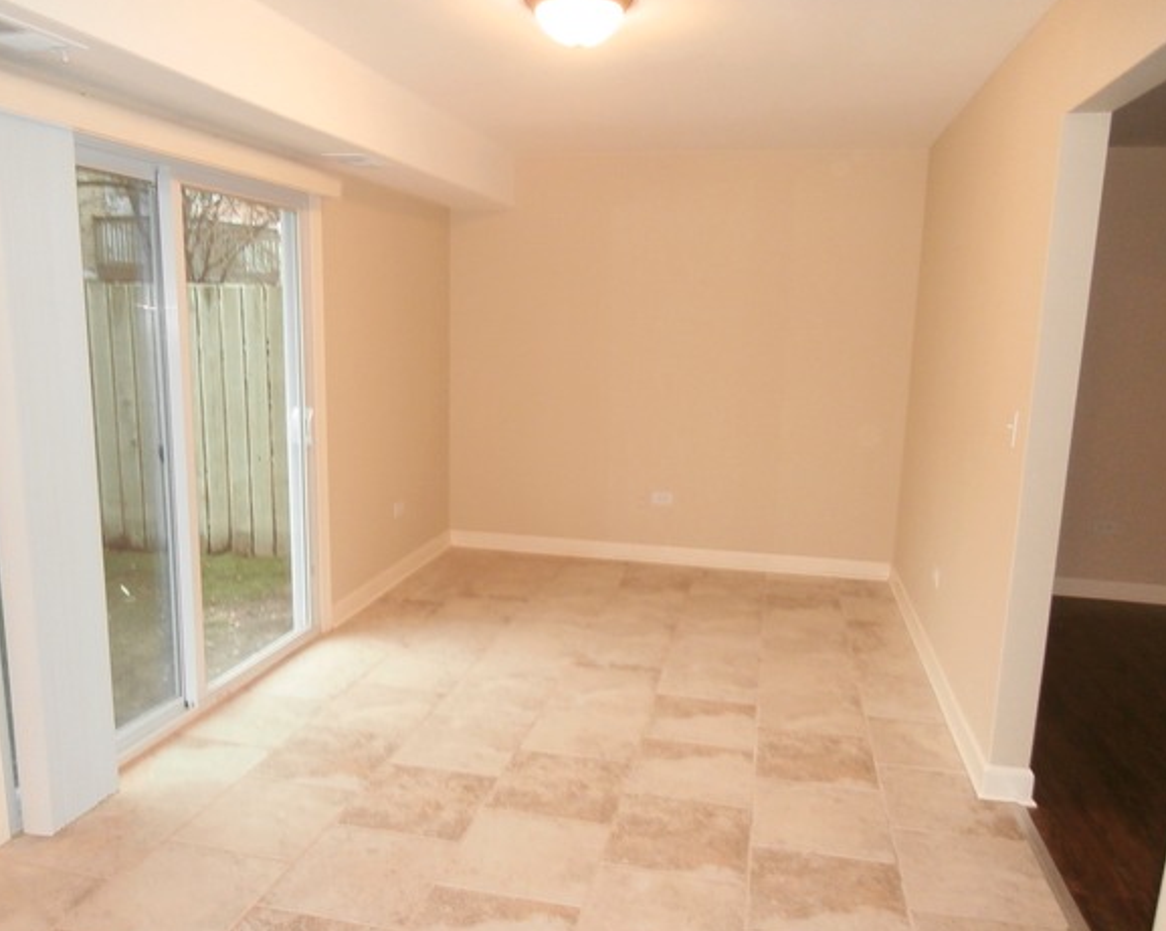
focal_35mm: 26
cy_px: 471
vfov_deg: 54.9
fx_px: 897
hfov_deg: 66.0
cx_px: 564
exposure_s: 1/30
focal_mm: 4.2
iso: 200
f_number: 3
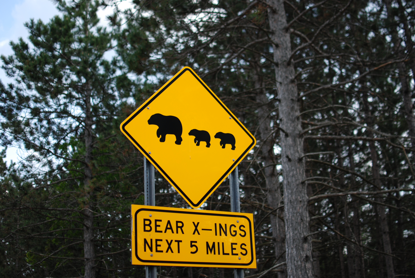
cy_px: 139
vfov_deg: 25.8
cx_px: 208
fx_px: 606
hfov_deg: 37.8
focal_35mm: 52
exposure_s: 1/800
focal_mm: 35
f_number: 1.8
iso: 100
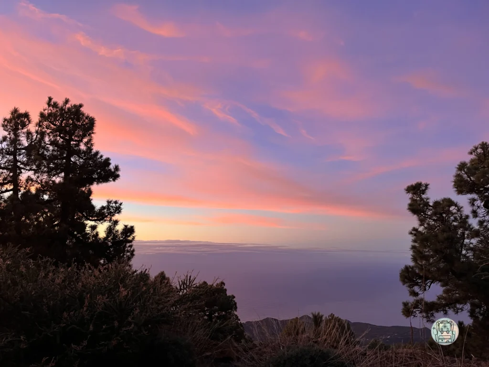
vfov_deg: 53.1
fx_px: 367
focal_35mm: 26
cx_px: 244
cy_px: 184
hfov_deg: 67.3
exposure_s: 1/77
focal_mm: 5.1
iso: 125
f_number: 1.6
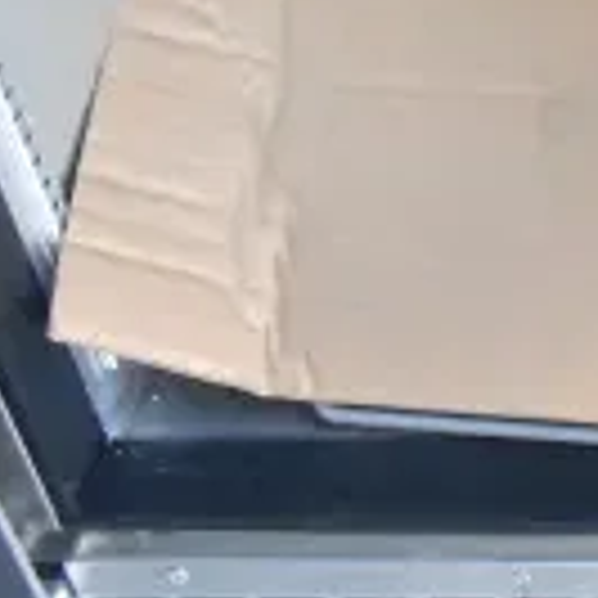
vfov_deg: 14.1
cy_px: -263
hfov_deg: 12.5
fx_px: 2287
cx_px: 1308
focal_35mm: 117
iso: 6400
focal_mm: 20
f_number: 6.3
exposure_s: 1/160
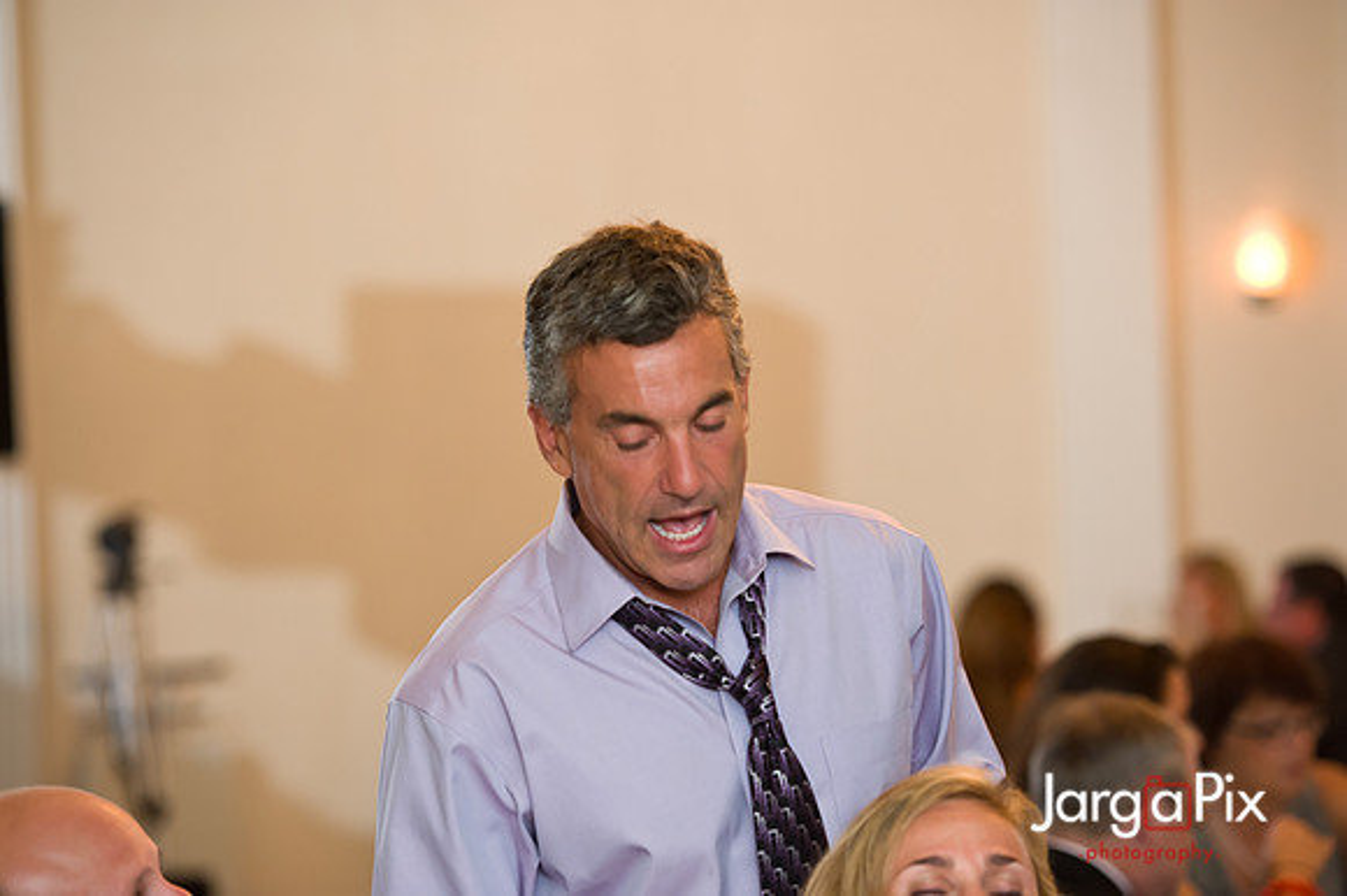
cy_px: 448
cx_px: 674
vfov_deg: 10.1
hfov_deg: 15.2
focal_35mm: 135
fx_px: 5048
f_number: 3.2
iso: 1600
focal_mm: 135
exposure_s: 1/125
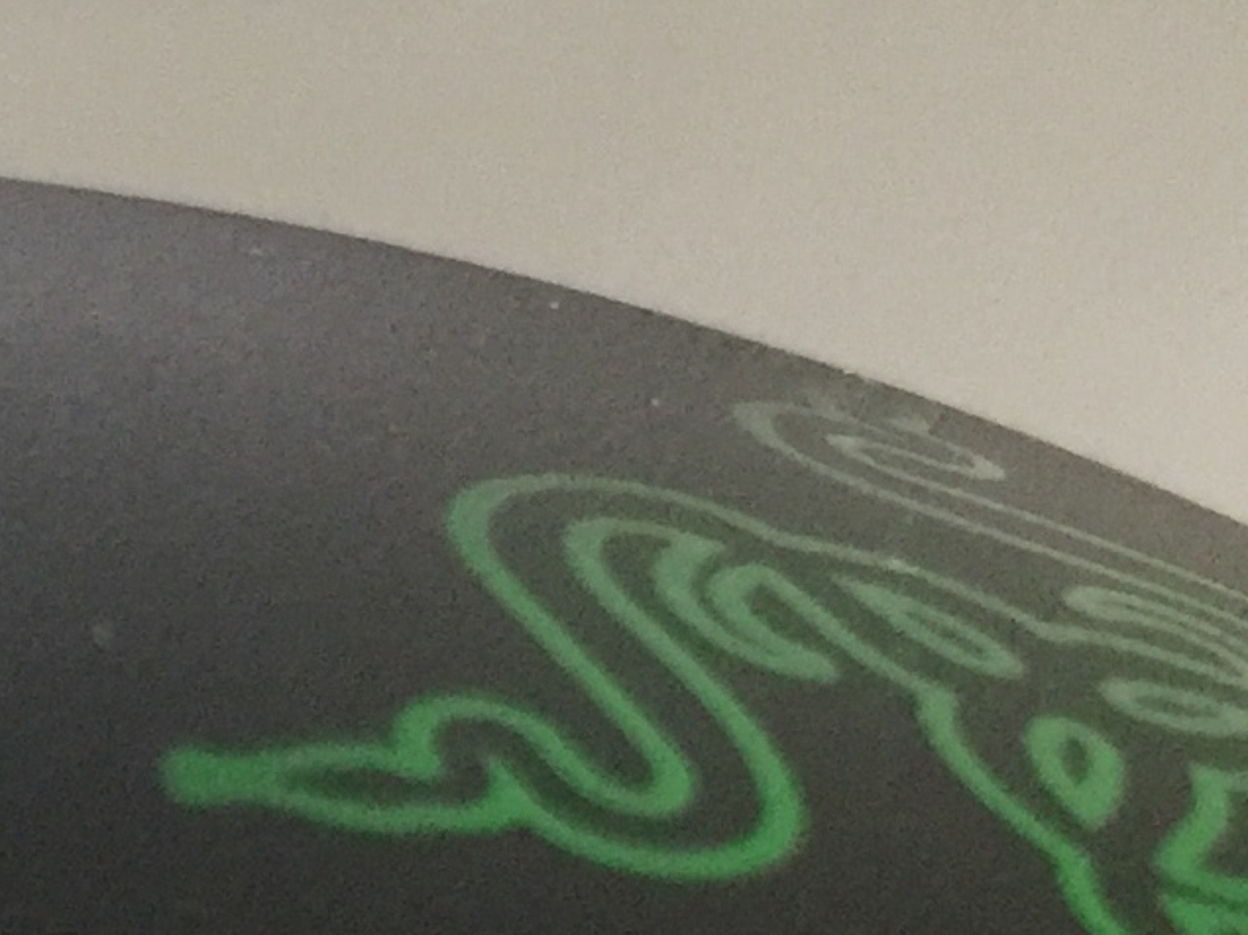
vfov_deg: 9.1
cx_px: -678
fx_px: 5371
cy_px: 2127
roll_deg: +0.0
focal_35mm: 149
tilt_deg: -27.8
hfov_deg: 12.5
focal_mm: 4.15
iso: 160
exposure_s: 1/17
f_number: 2.2
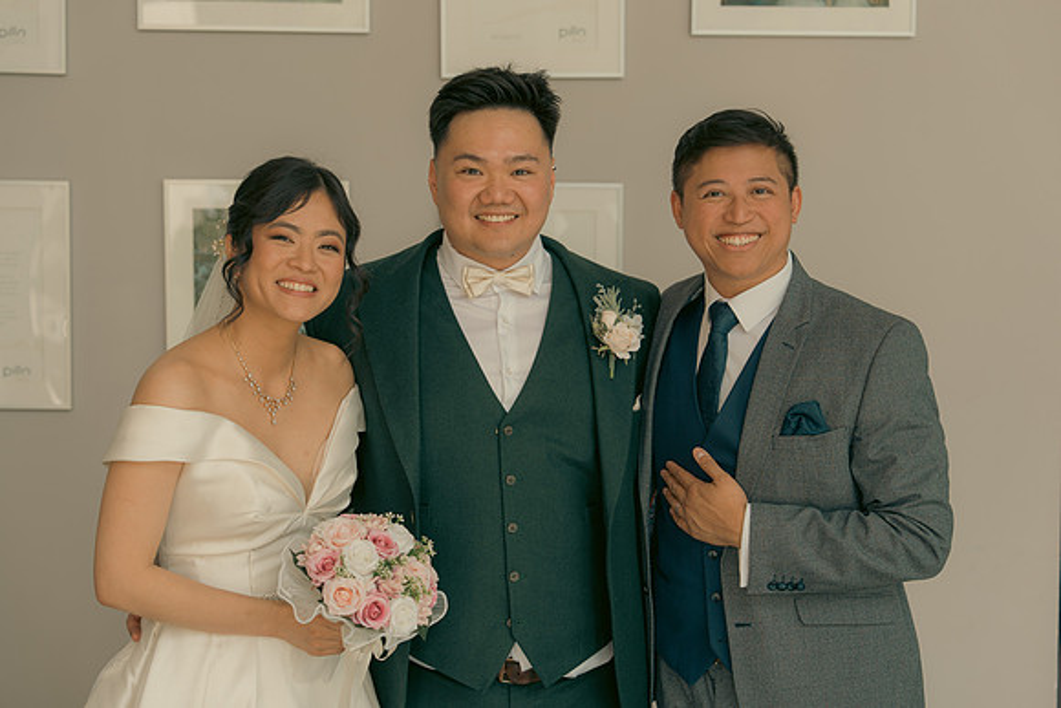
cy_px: 354
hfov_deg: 31.9
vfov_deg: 21.6
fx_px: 1857
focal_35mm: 63
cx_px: 530
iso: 160
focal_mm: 63
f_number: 3.5
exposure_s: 1/160
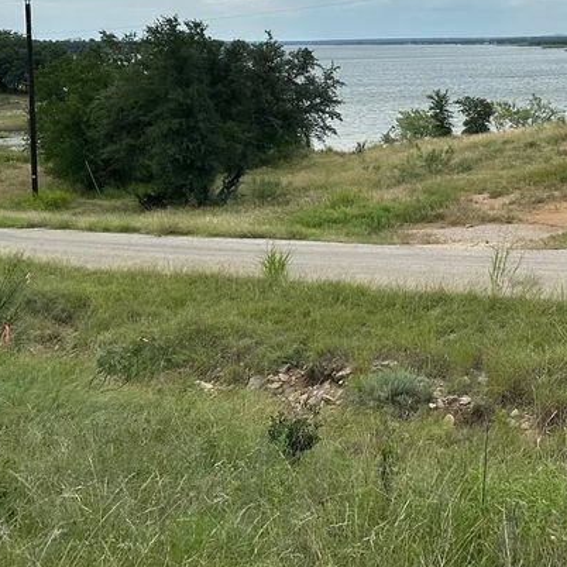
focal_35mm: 54
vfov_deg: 30.9
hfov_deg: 30.5
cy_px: 120
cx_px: 489
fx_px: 1001
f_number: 1.78
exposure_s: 1/4348
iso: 80
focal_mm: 6.86
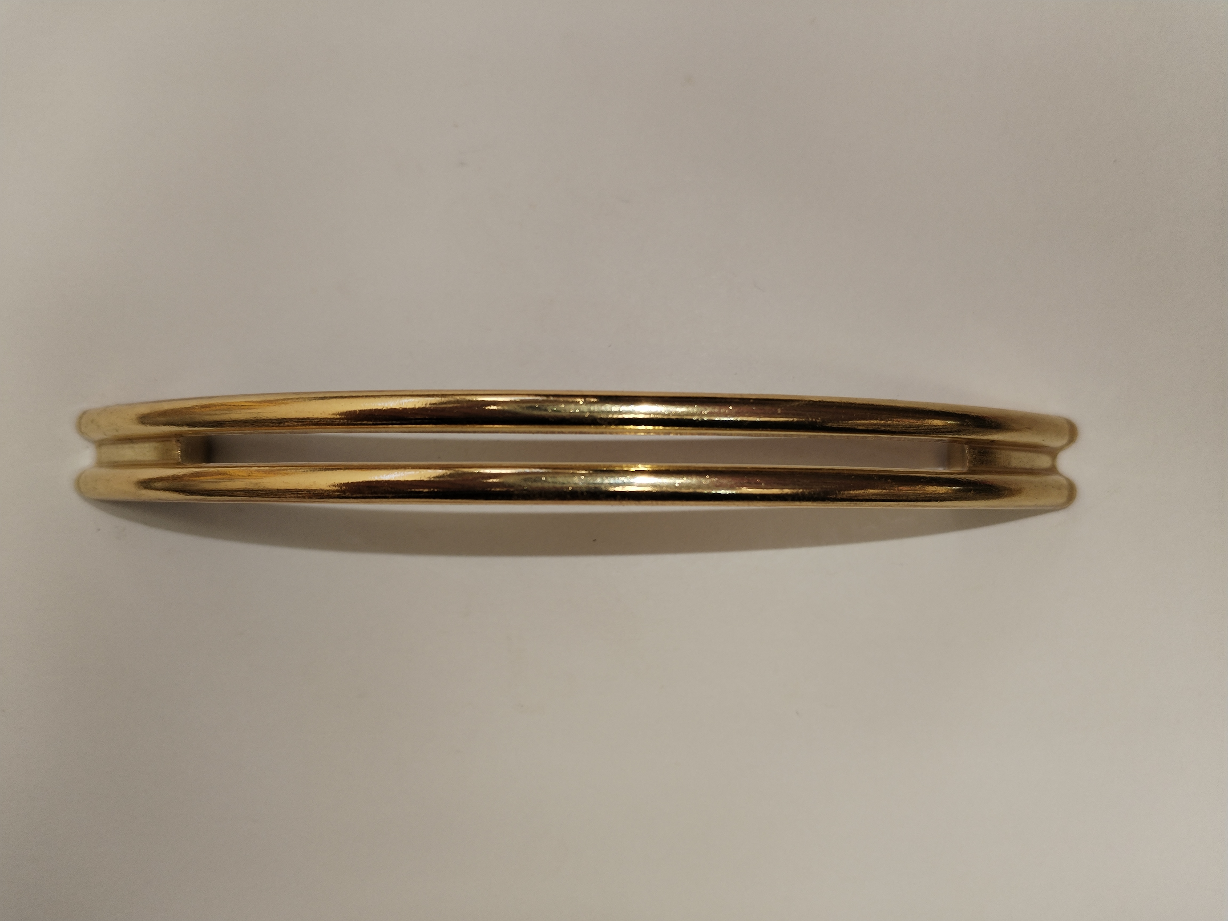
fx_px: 1029
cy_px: 460
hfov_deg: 61.7
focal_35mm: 29
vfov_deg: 48.2
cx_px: 614
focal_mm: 4.75
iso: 100
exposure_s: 1/117
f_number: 1.8
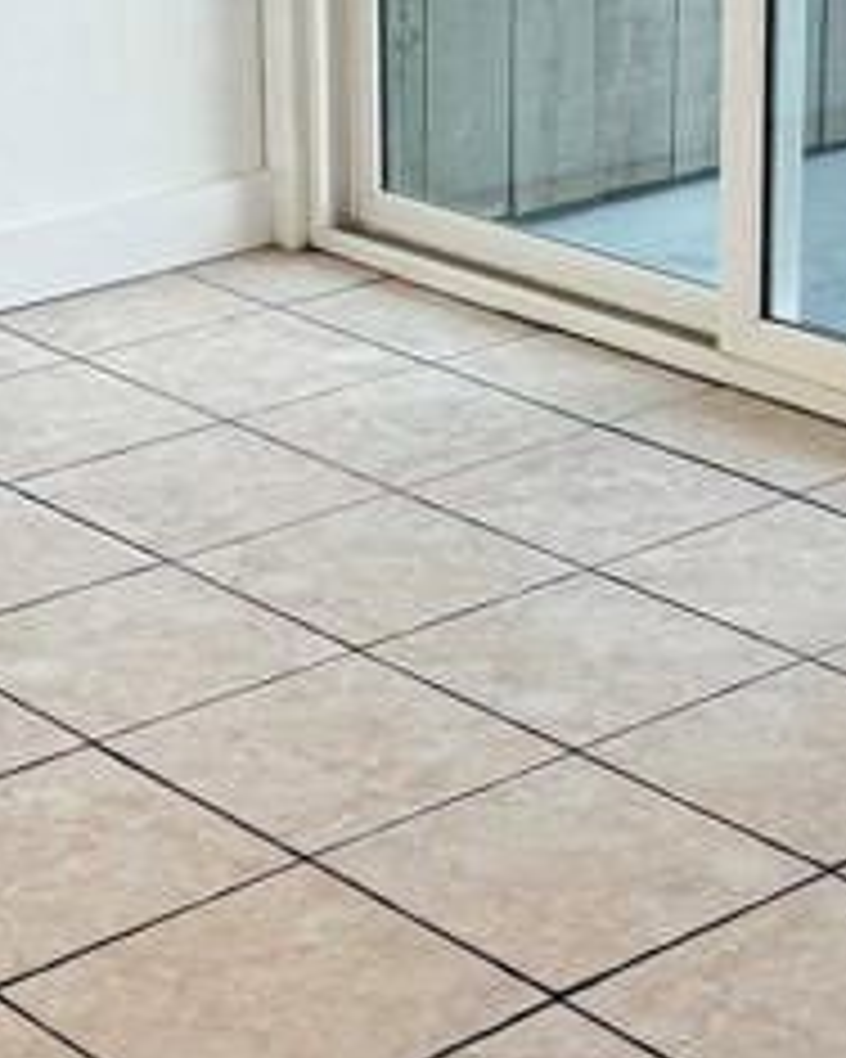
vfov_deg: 18.5
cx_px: 558
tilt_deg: -13.7
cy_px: 95
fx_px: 3192
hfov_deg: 15.1
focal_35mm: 102
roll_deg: -0.1
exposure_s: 1/153
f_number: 1.78
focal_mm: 6.76
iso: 200
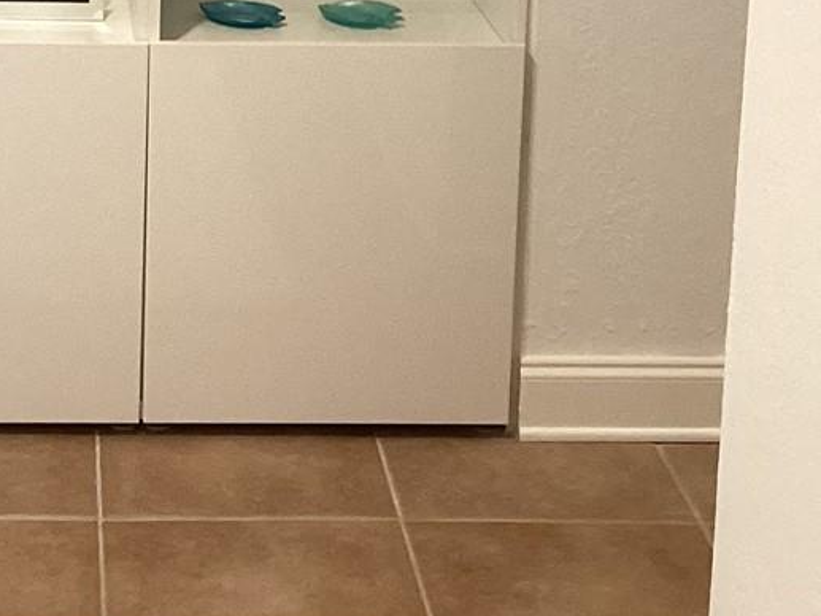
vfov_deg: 14.9
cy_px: -119
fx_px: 2277
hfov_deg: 20.2
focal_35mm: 96
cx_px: 148
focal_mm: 3.3
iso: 160
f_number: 2.4
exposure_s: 1/60
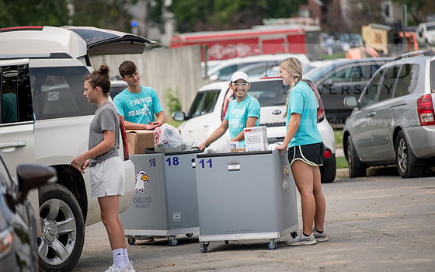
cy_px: 138
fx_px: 2501
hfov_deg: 9.9
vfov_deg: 6.2
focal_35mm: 211
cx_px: 214
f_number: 3.2
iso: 125
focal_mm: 200
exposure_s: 1/1000
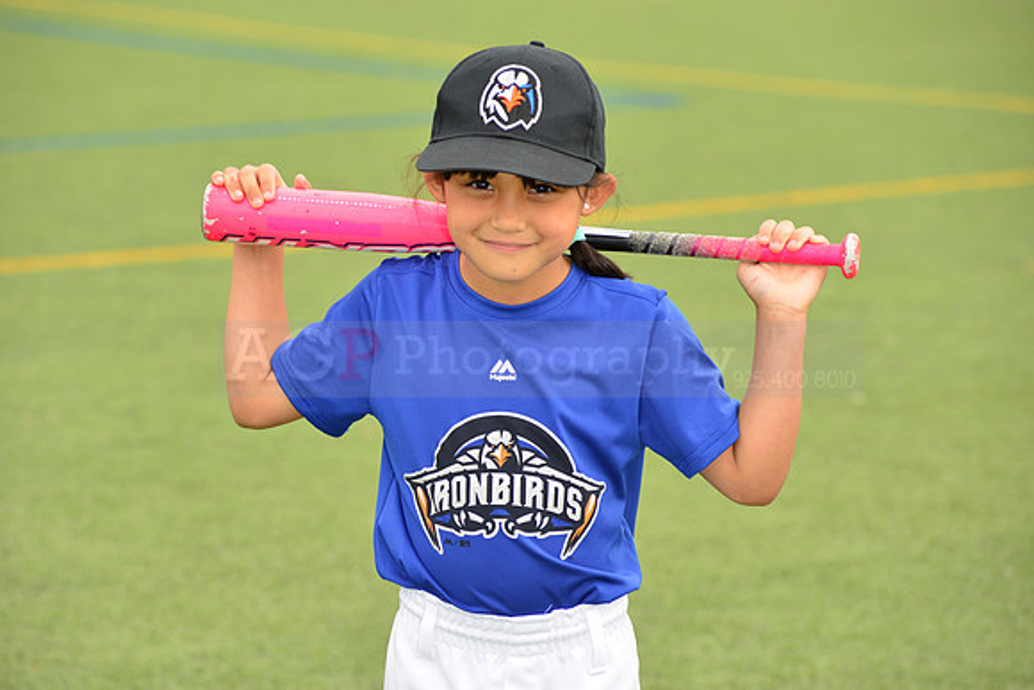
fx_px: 4884
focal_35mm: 170
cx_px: 517
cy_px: 345
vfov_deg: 8.1
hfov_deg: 12.1
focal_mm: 170
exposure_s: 1/200
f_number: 8
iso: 250
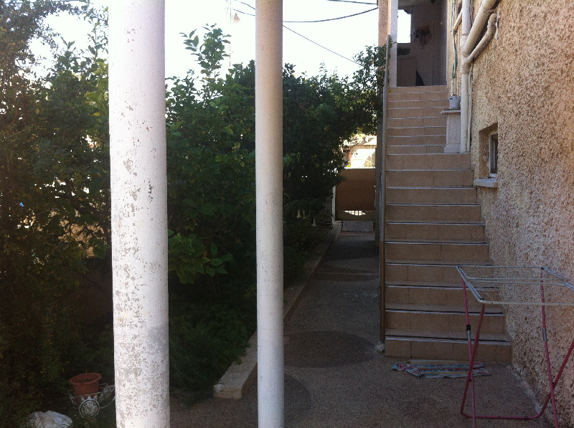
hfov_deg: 52.7
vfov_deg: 40.6
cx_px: 287
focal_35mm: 35
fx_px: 579
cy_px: 214
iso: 80
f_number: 2.8
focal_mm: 3.85
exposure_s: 1/293
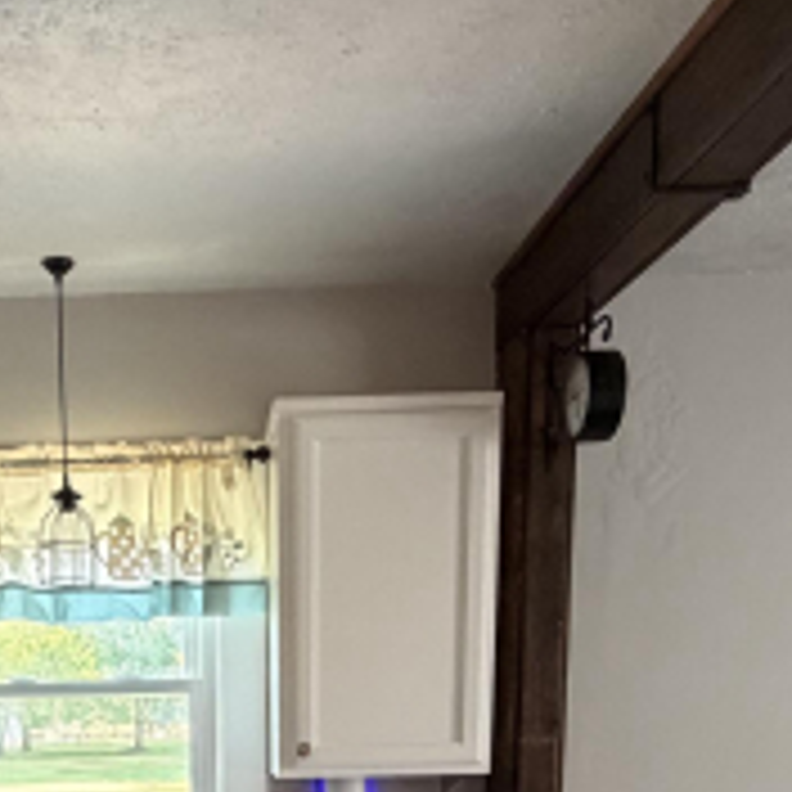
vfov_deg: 30.4
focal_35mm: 47
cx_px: 151
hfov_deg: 34.9
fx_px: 1217
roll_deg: +2.0
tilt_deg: -10.7
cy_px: 963
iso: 500
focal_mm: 2.22
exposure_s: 1/60
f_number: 2.2
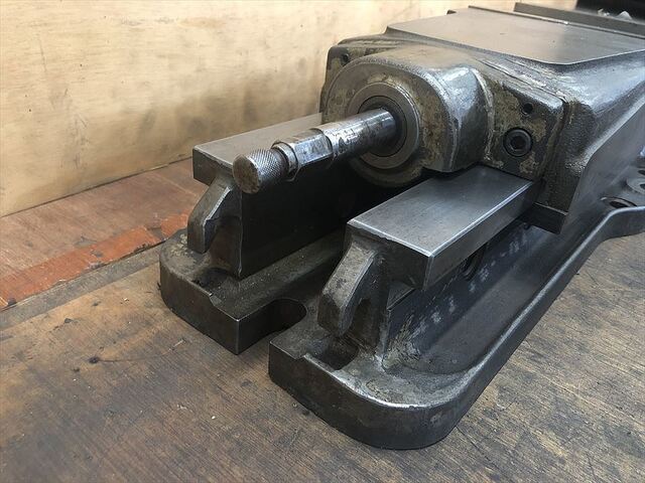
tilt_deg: -31.8
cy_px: 242
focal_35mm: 28
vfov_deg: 49.7
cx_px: 322
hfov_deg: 63.4
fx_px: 522
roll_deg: -6.4
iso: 100
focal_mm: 3.99
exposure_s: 1/10
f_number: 1.8
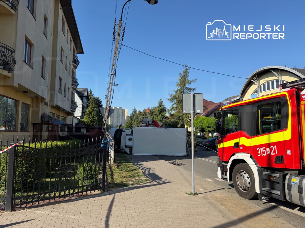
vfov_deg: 56.8
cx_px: 152
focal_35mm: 24
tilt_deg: +2.6
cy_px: 114
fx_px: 211
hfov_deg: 71.6
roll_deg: -0.2
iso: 80
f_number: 1.78
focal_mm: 6.76
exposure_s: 1/3953
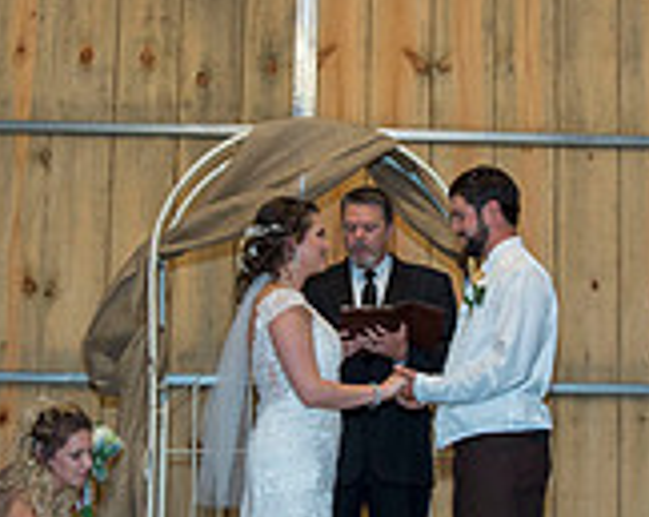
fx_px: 1419
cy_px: 281
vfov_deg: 20.6
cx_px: 393
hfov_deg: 25.7
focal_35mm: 74
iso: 1600
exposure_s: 1/125
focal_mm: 22
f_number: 5
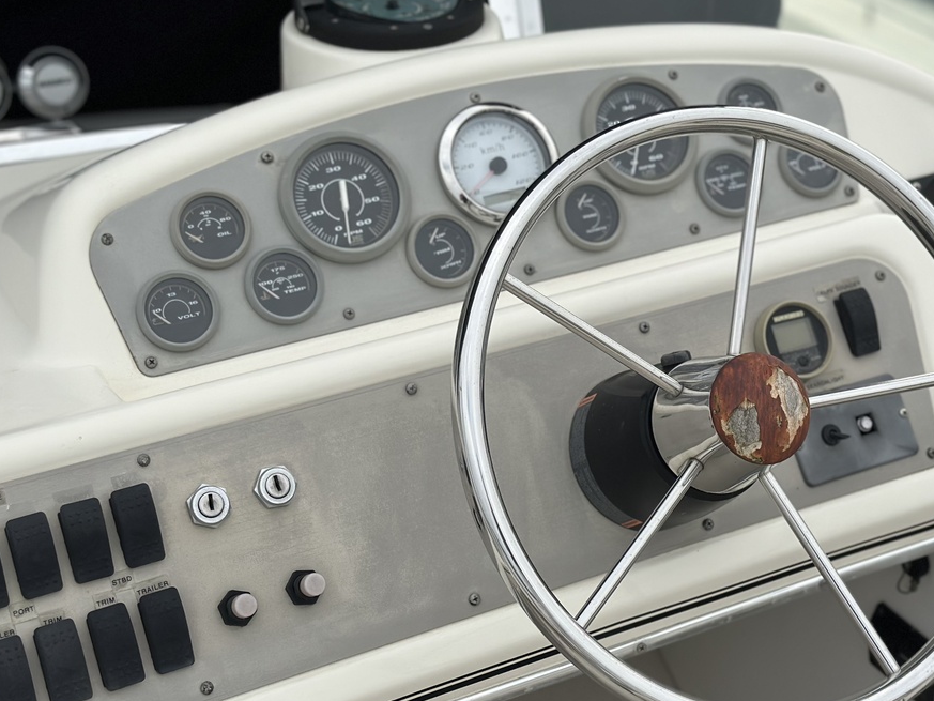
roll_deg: +0.6
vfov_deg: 22.2
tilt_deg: -27.2
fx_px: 1781
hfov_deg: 29.4
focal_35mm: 66
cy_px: 303
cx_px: 493
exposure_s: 1/4566
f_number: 1.78
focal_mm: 6.86
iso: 100
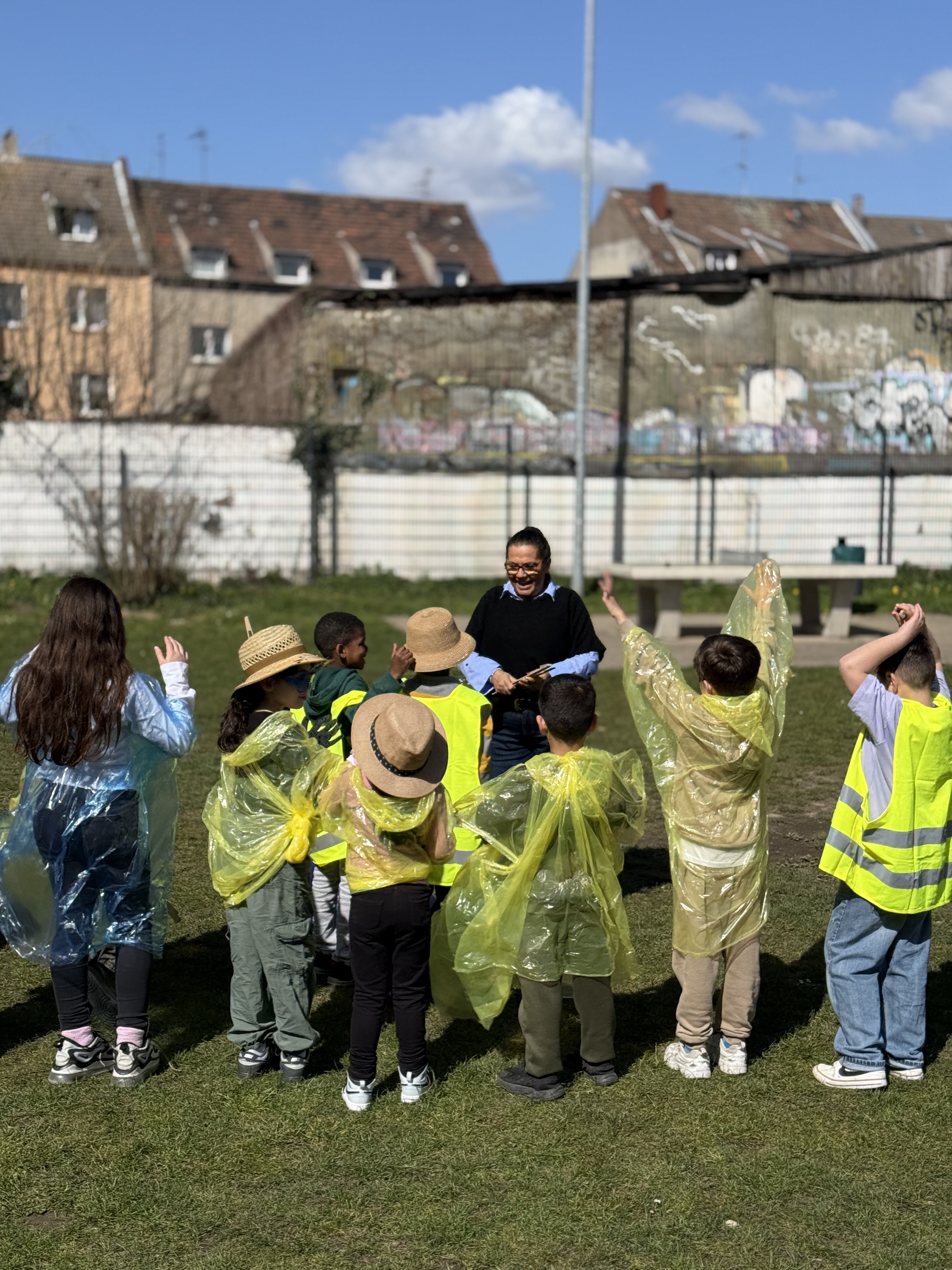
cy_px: 635
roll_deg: -0.1
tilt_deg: -3.6
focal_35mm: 48
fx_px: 1760
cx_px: 476
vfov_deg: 39.7
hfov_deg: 30.3
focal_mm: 6.76
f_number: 1.78
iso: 80
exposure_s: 1/7874
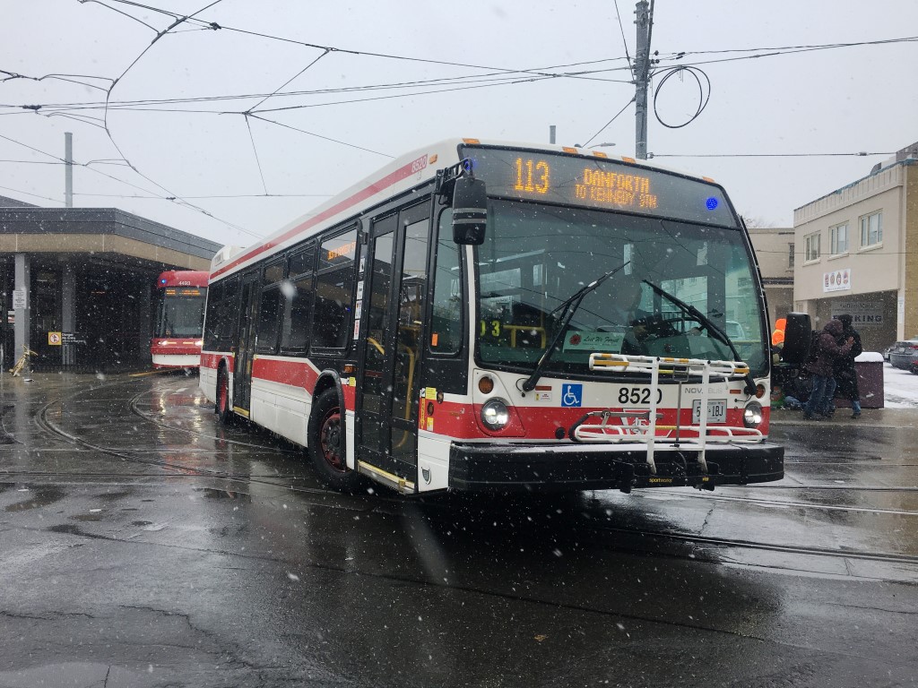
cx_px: 459
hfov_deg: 61.7
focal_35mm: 29
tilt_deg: +0.5
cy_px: 344
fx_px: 769
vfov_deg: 48.2
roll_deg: -1.1
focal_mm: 4.15
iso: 25
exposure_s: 1/657
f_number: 2.2
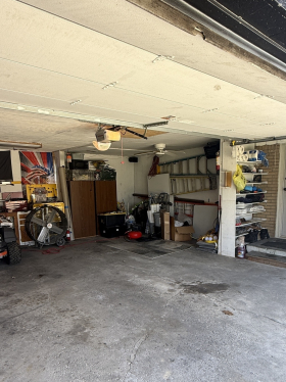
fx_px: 276
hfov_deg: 54.8
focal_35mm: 25
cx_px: 137
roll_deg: +1.0
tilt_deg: -8.1
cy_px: 223
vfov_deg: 68.9
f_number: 2.2
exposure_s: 1/102
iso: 40
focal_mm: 2.22
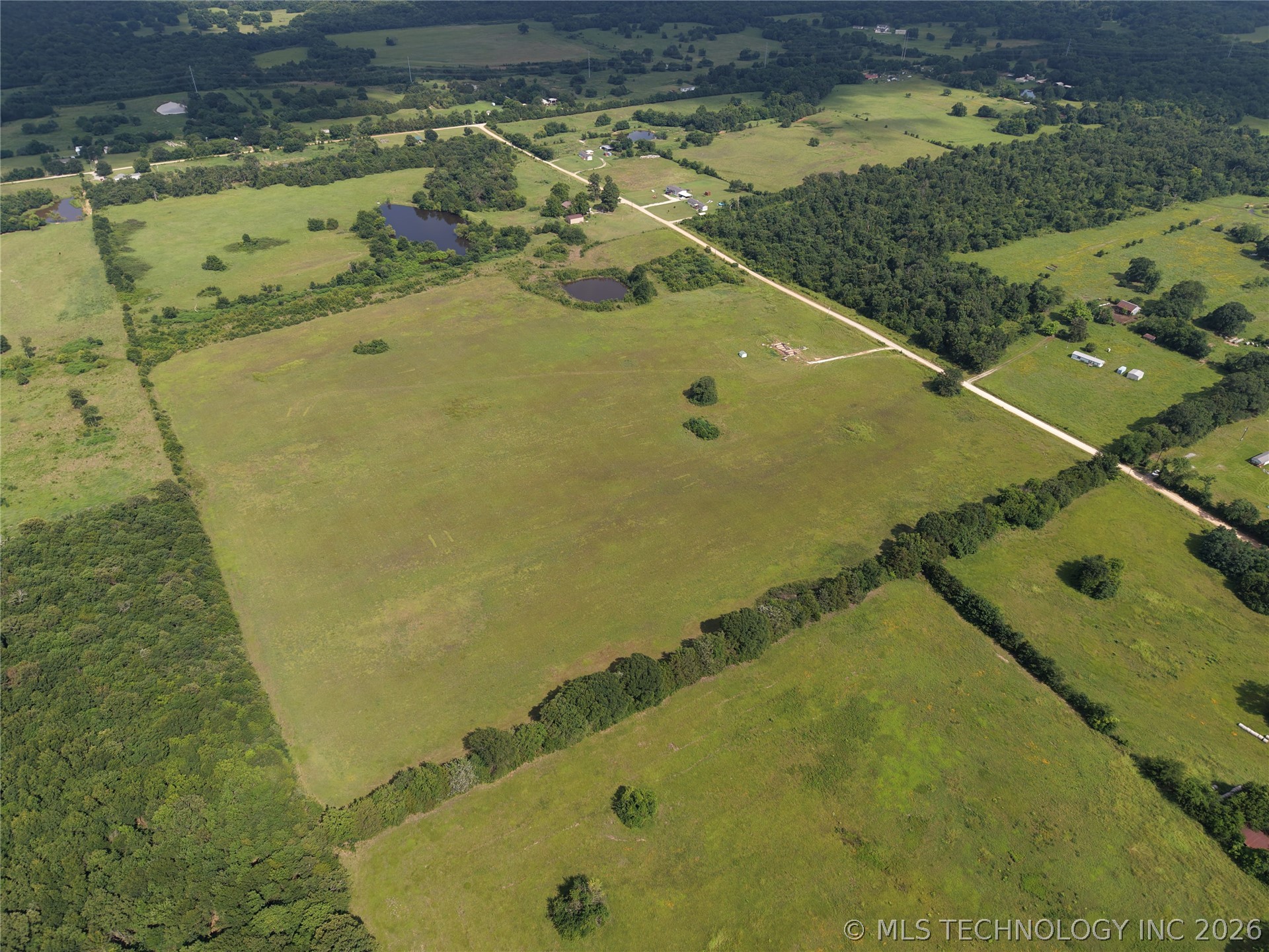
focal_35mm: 24
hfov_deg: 71.6
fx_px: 880
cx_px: 634
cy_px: 476
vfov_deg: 56.8
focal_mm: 8.67
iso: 100
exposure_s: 1/2500
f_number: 1.8
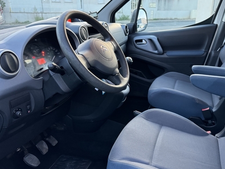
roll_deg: -0.5
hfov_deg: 58.0
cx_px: 130
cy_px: 87
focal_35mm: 31
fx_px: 202
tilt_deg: -21.8
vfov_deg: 45.5
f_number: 1.78
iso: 320
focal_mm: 6.76
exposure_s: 1/60
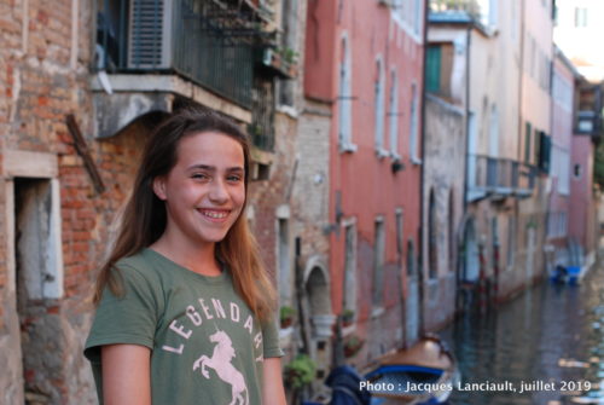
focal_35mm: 75
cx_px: 302
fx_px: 1260
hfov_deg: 27.0
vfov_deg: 18.2
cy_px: 202
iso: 320
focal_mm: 50
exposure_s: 1/250
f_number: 5
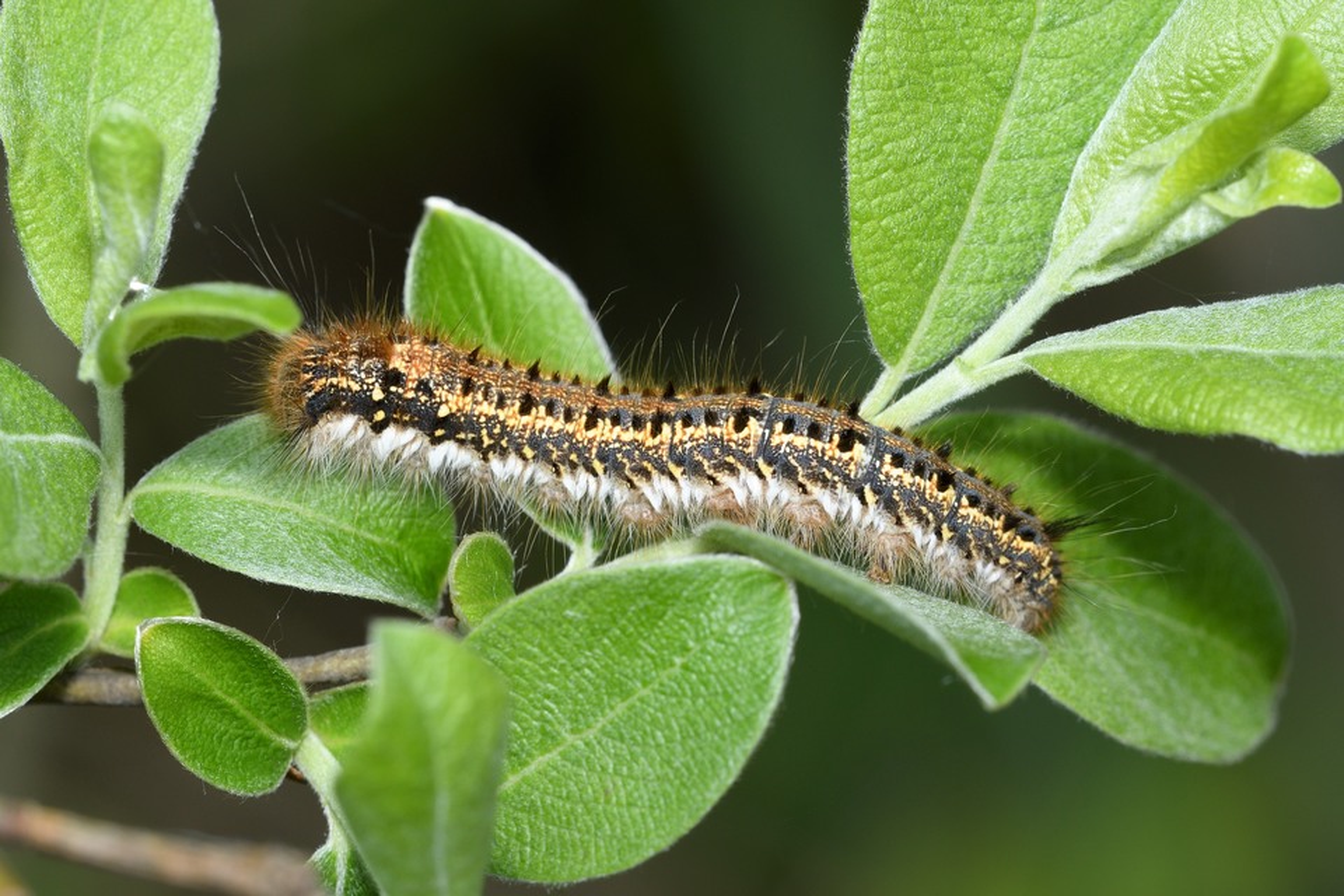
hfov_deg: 9.1
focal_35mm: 225
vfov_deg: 6.1
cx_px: 672
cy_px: 448
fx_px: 8399
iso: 400
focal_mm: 150
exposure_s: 1/250
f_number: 10
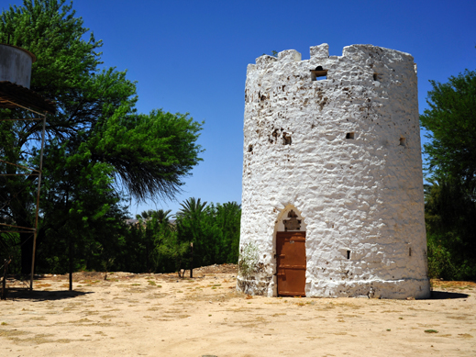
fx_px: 632
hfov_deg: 41.2
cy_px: 177
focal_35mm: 46
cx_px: 217
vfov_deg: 31.5
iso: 200
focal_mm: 42
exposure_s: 1/3200
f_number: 5
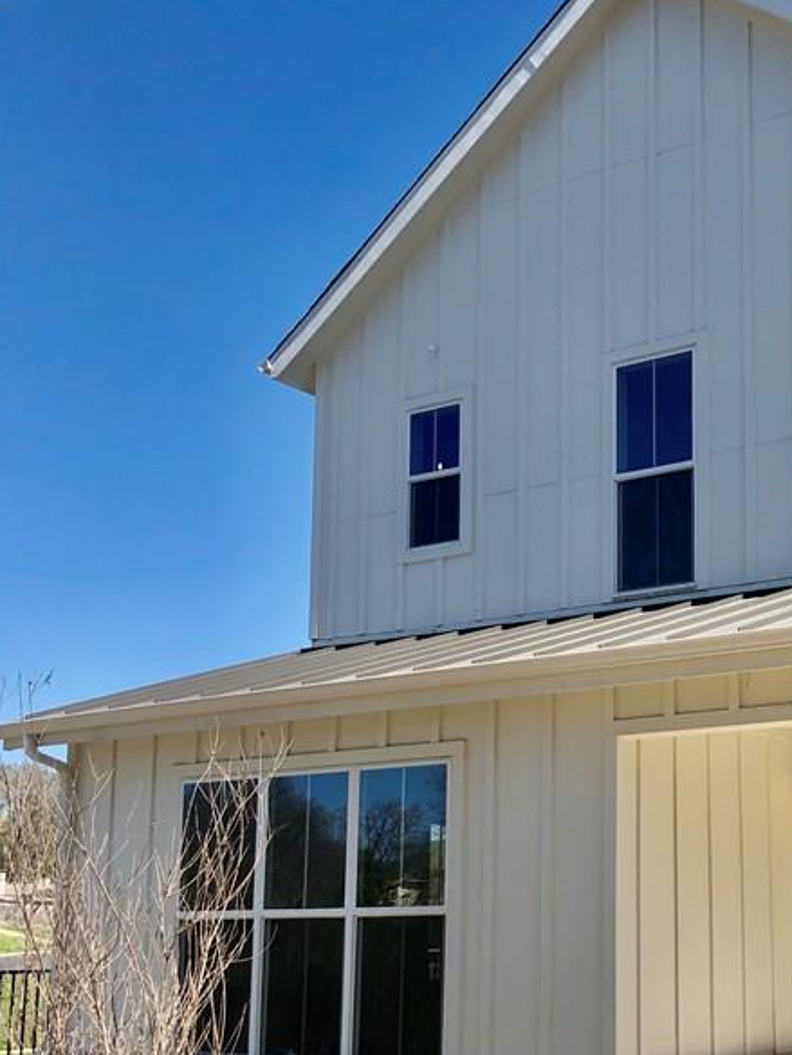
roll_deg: +1.2
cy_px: 711
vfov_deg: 38.4
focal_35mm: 49
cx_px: 671
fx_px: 1494
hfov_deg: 28.8
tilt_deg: +7.8
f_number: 1.8
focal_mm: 3.99
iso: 20
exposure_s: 1/1715
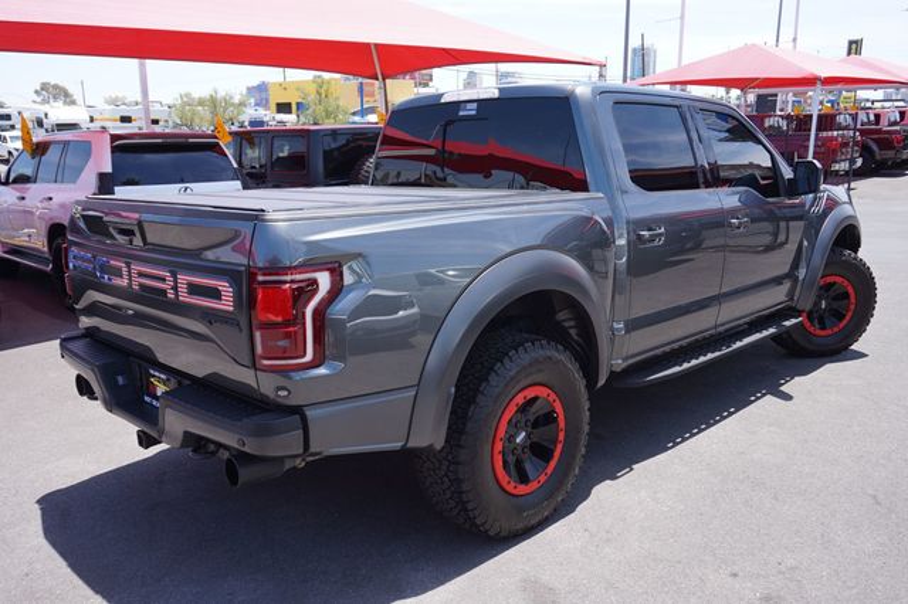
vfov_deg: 43.6
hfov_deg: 62.0
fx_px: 756
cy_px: 302
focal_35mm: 30
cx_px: 454
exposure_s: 1/200
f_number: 5.6
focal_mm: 20
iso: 100
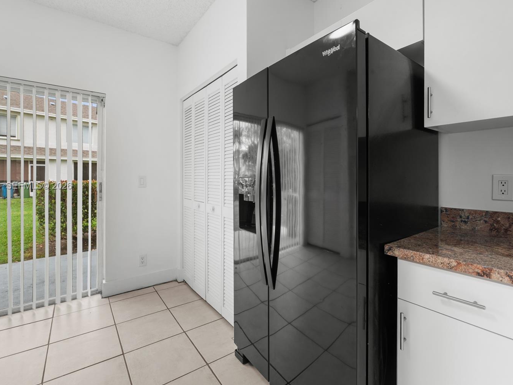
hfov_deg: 94.5
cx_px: 258
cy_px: 187
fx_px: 237
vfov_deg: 78.1
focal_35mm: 16
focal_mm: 14
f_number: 9
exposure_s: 1/1.67
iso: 200
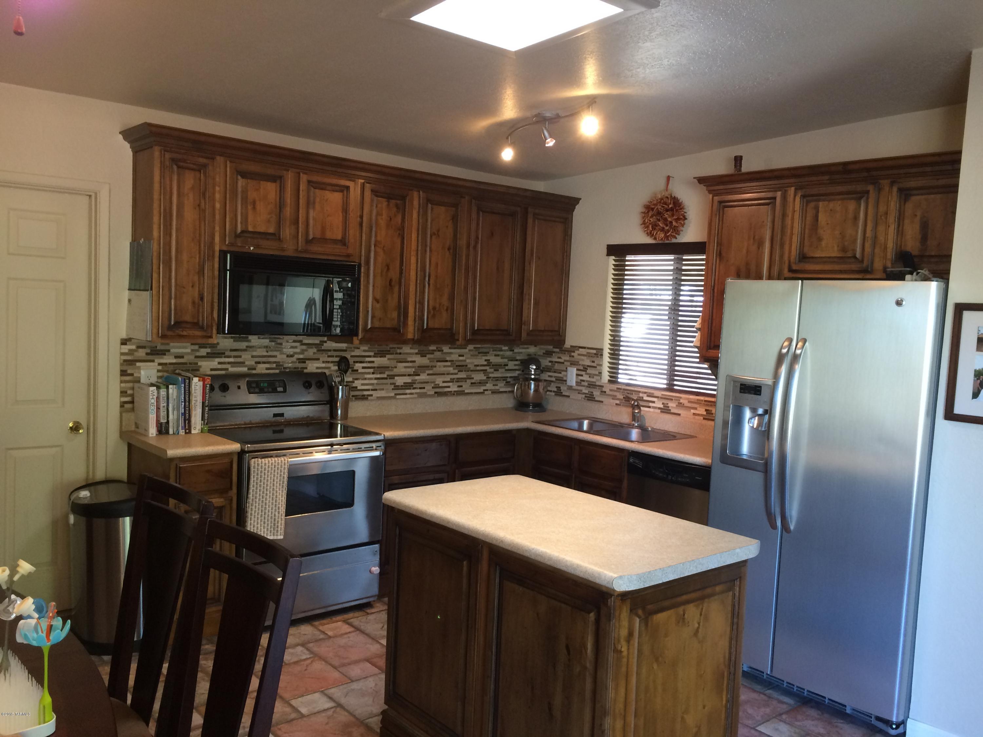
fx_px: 824
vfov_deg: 48.2
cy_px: 368
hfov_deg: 61.7
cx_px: 492
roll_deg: -3.1
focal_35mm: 29
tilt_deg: -7.6
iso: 100
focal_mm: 4.15
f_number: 2.2
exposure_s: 1/30
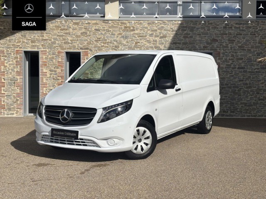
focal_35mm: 52
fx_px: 400
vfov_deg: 28.0
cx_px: 133
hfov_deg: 36.8
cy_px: 100
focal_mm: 5.96
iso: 32
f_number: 1.6
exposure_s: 1/6329
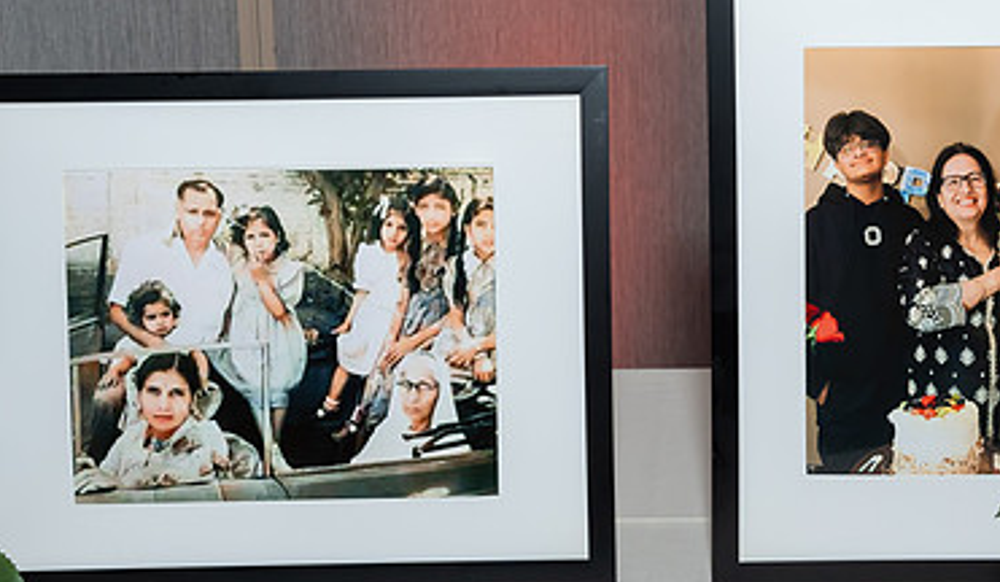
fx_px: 2139
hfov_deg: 26.1
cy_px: 317
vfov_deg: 15.5
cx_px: 695
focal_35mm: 80
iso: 500
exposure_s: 1/250
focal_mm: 28
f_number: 8
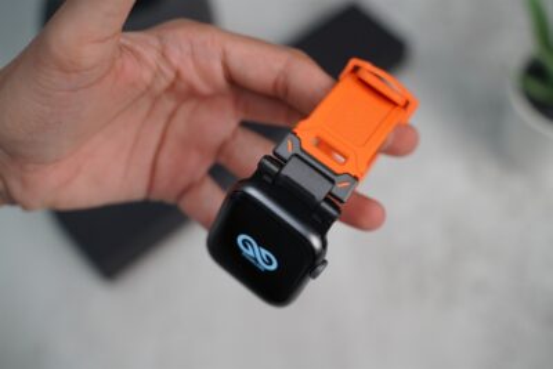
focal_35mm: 52
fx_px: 799
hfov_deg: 38.2
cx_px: 276
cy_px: 184
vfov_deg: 26.0
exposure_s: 1/160
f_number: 4
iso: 1600
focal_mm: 52
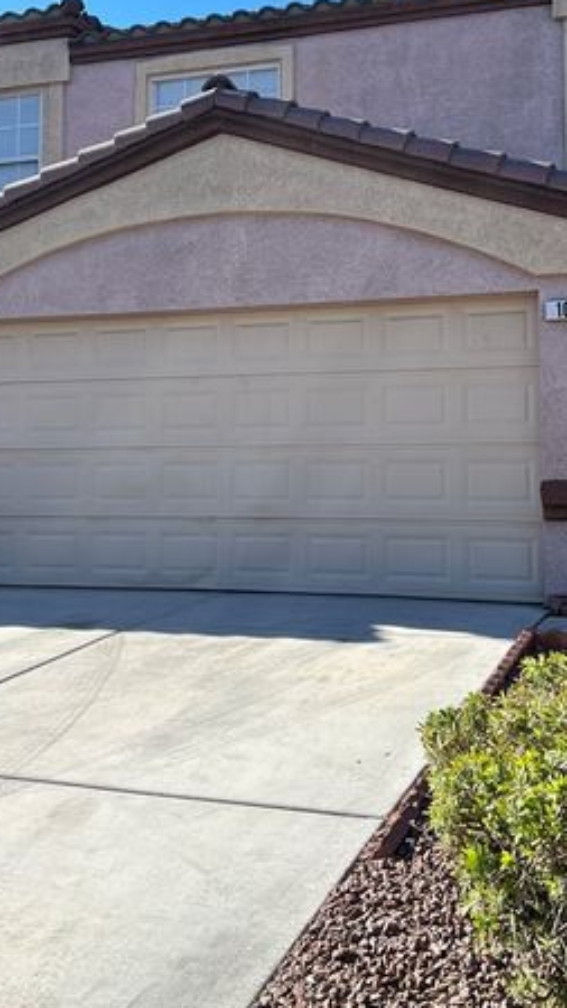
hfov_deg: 28.3
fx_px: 1123
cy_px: 362
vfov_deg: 47.8
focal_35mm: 42
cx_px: 347
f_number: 1.5
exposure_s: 1/3077
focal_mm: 5.7
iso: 50
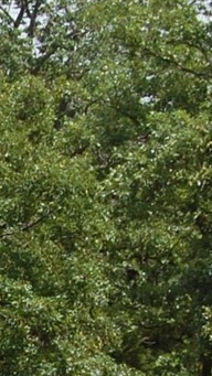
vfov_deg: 6.0
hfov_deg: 3.3
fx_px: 3565
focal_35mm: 357
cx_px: -465
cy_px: 461
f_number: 9
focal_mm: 38
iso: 200
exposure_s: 1/320
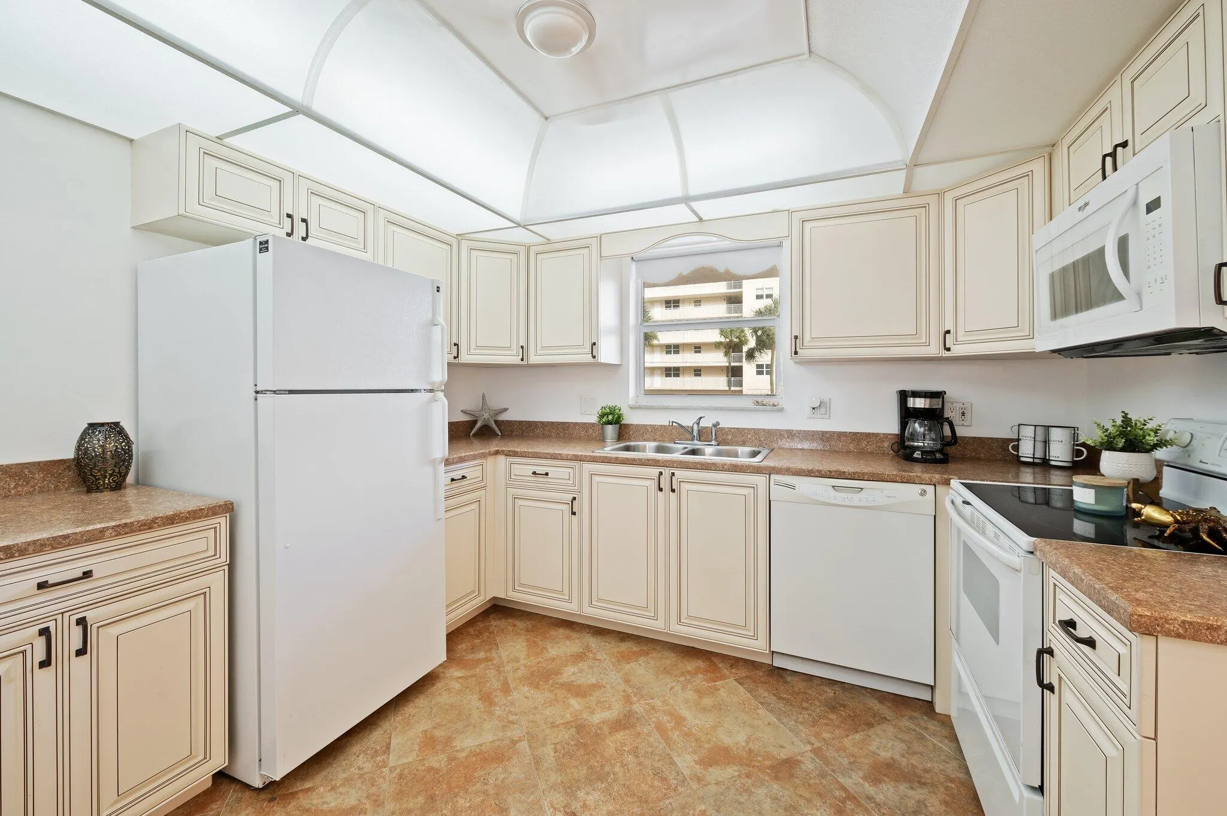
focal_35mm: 14
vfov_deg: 81.1
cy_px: 408
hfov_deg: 104.3
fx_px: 477
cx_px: 614
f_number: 8
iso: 200
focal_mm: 14
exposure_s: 1/6
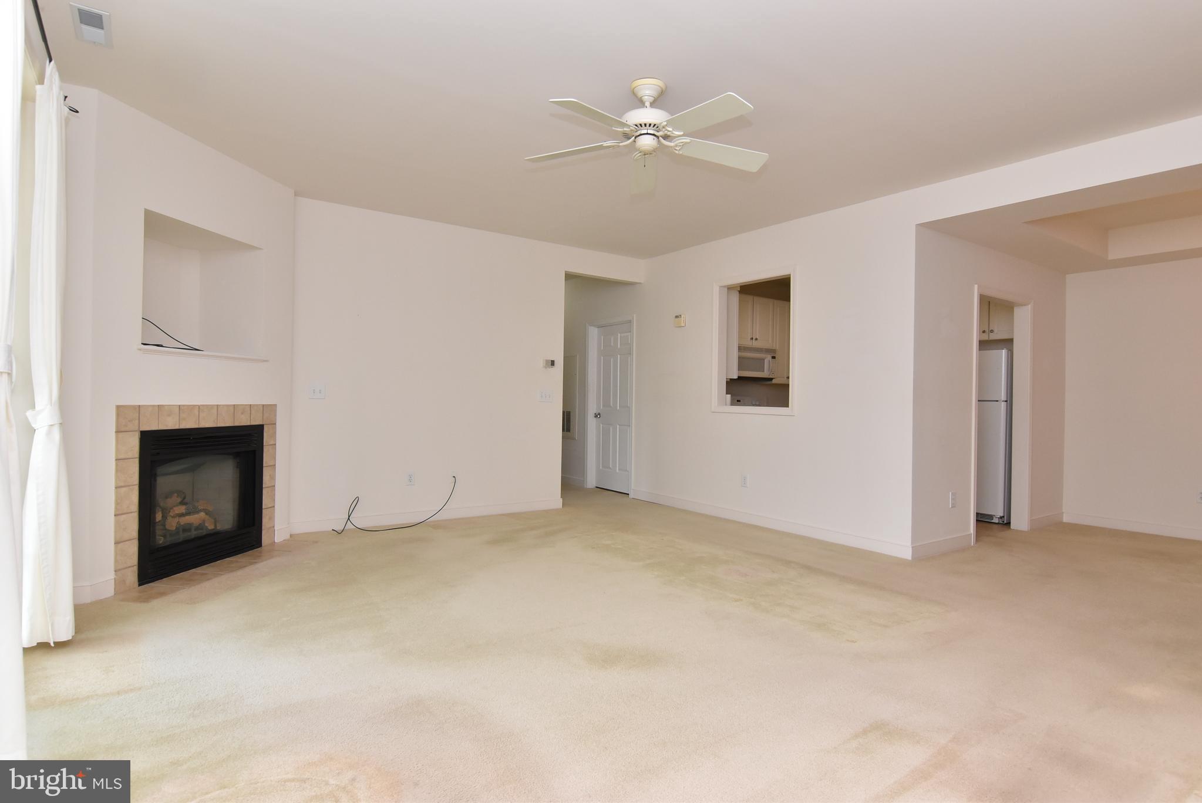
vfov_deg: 67.5
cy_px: 402
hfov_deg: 90.0
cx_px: 601
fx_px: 601
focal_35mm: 18
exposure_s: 1/160
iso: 800
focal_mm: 12
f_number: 10
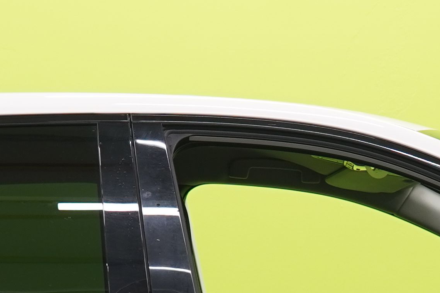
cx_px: 306
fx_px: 3153
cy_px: 462
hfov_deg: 8.0
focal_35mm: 258
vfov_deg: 5.3
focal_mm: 49
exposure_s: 1/30
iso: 400
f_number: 5
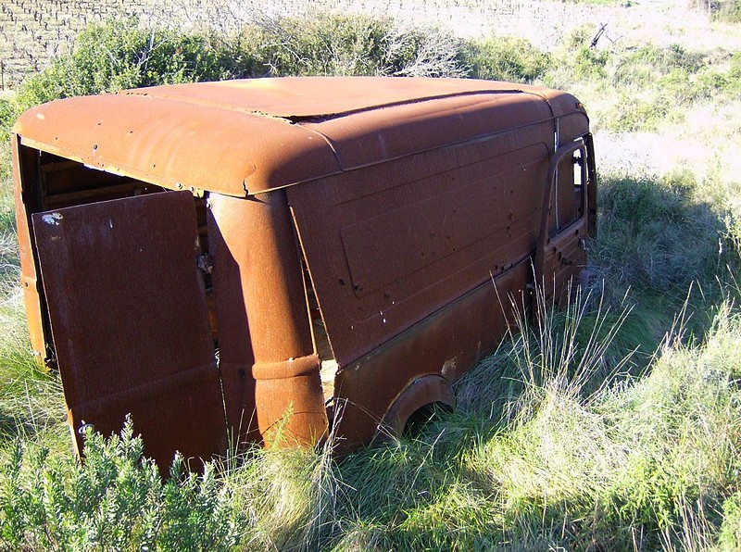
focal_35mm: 36
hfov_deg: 51.5
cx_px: 370
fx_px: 769
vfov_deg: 39.5
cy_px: 276
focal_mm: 6
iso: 100
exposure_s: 1/177
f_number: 2.8
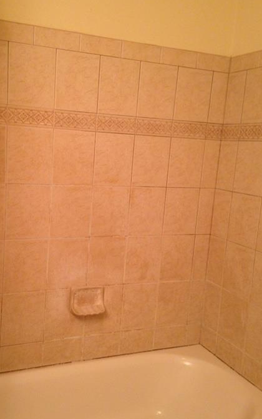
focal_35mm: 40
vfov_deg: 49.3
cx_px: 95
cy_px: 213
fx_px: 457
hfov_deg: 31.8
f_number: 2.4
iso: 125
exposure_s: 1/20
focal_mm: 4.12
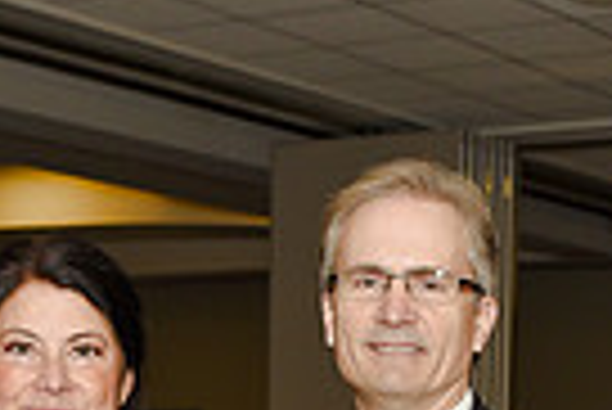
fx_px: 2110
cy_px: 831
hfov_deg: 16.5
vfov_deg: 10.2
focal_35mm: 124
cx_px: 400
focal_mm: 29
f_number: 5
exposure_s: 1/60
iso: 200
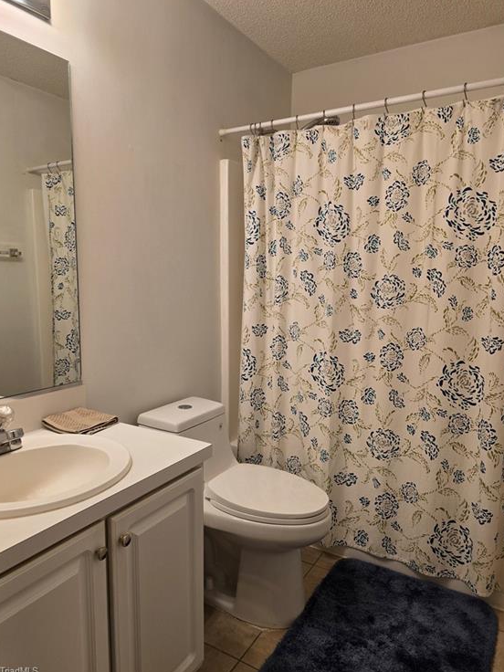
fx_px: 466
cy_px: 327
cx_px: 252
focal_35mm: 24
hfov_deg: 56.8
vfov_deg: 71.6
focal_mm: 6.3
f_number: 1.7
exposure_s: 1/120
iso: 80
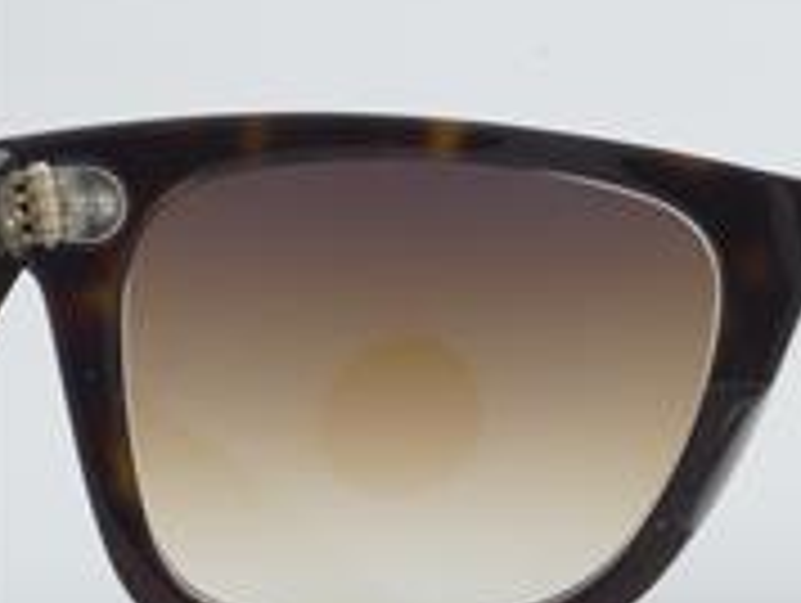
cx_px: 873
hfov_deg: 10.9
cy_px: 387
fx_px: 4126
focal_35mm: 178
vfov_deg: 8.4
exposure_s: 1/3
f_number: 32
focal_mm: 55
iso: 100
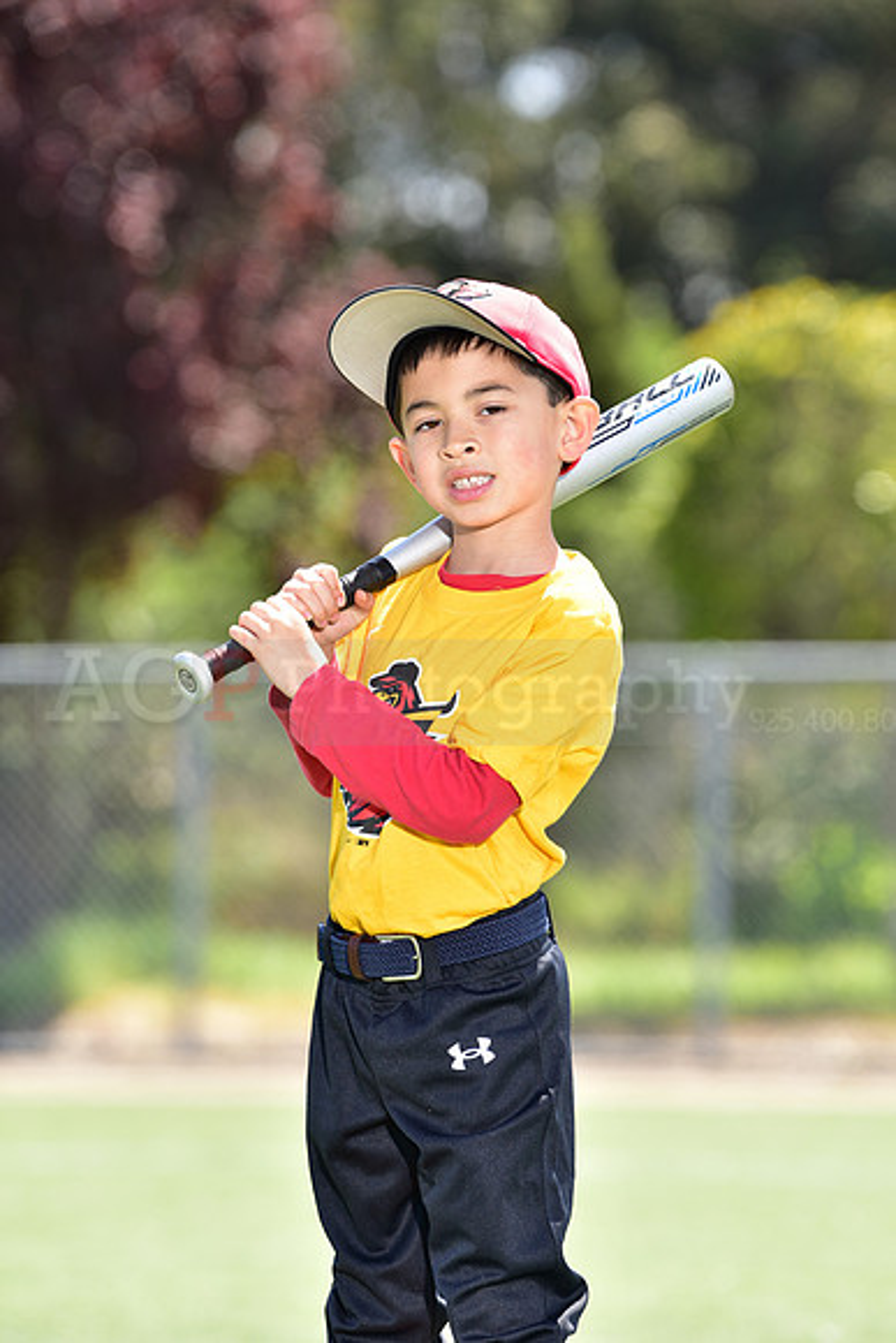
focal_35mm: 200
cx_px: 448
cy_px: 672
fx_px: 7462
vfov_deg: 10.3
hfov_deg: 6.9
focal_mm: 200
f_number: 4.5
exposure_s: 1/200
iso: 80
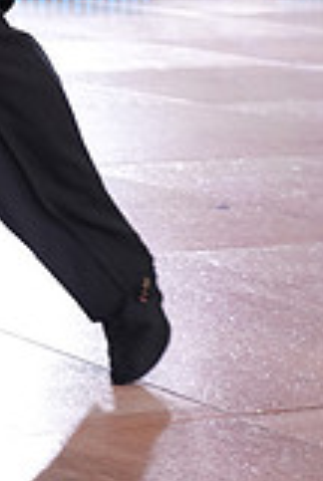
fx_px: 2265
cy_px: -326
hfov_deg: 8.0
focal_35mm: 169
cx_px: -145
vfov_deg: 11.4
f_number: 4
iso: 2000
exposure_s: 1/400
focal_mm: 47
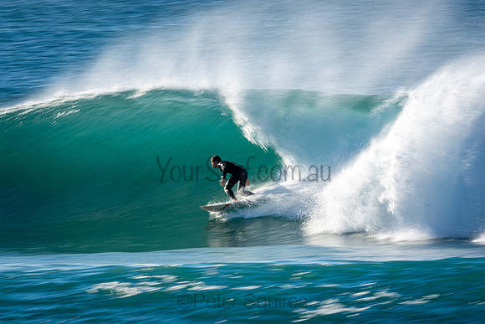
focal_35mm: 750
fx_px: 10106
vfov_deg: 1.8
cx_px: 242
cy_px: 162
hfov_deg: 2.7
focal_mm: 500
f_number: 22
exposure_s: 1/30
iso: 100
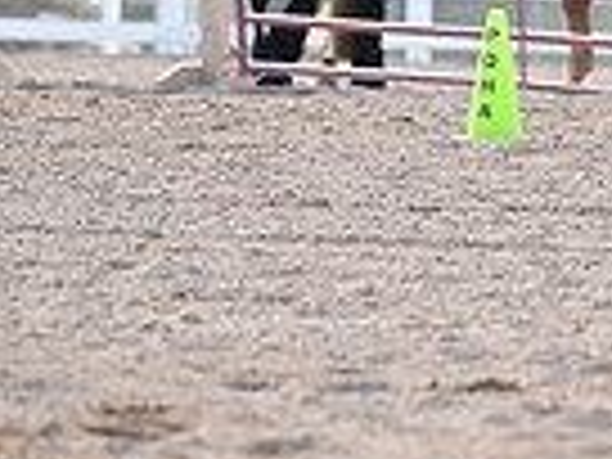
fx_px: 14515
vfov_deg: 1.8
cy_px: -259
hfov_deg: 2.4
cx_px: 1300
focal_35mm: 821
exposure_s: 1/2000
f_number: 5
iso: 1000
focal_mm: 200
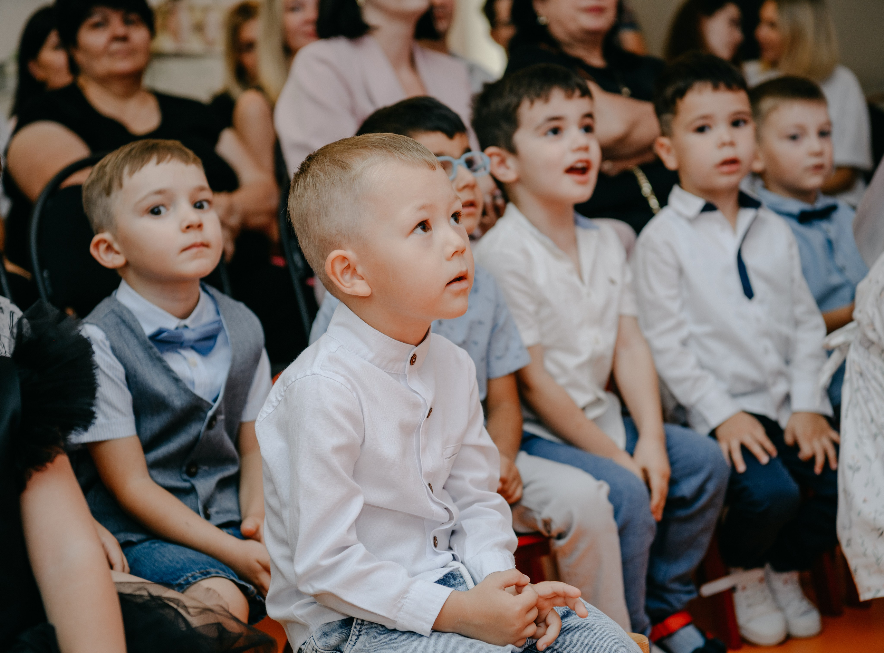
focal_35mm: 75
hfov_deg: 26.0
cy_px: 328
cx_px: 452
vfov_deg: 19.4
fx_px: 1914
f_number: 4
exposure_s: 1/160
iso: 200
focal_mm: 70
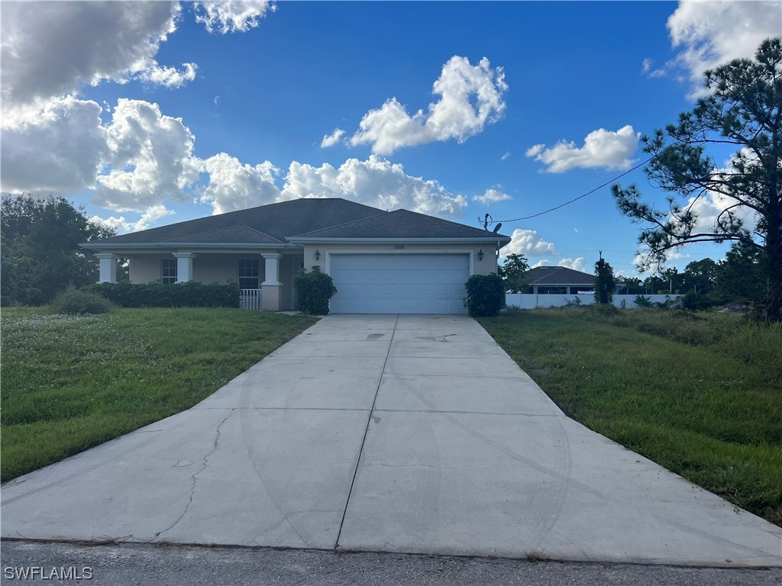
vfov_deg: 53.1
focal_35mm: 26
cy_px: 293
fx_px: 587
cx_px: 391
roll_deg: -1.0
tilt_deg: -1.6
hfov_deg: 67.3
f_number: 1.5
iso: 50
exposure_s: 1/4831
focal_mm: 5.7
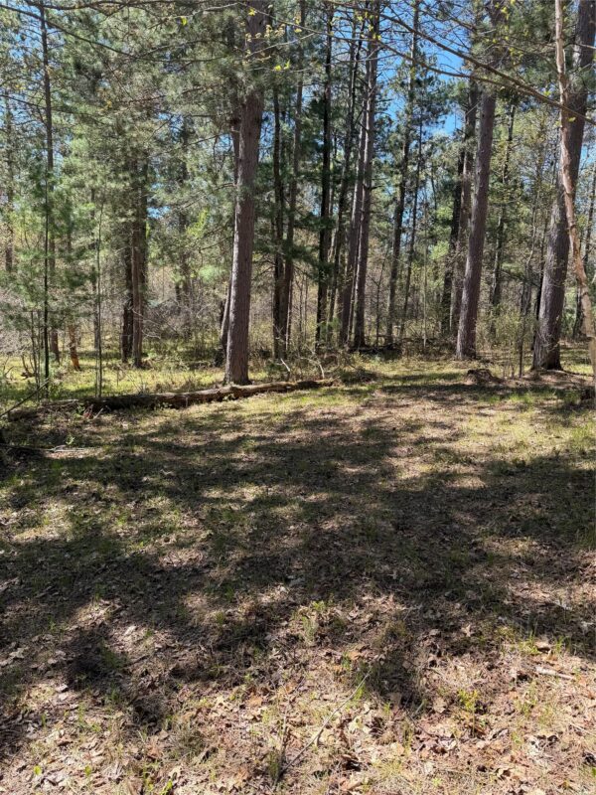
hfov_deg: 56.8
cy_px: 398
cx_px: 298
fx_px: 551
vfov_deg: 71.6
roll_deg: -2.9
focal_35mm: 24
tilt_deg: -6.2
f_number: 1.78
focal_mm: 6.76
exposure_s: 1/728
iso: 80
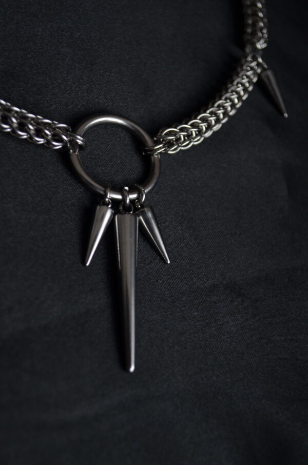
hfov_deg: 26.4
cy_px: 232
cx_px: 154
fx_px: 657
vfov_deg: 39.0
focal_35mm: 51
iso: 400
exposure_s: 1/20
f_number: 5.6
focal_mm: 34
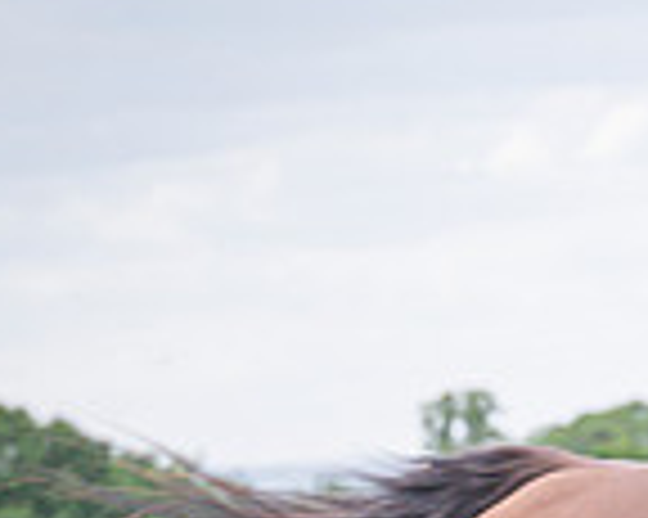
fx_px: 9084
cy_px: 870
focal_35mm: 474
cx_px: 479
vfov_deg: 3.2
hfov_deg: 4.1
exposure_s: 1/1250
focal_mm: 70
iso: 400
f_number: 4
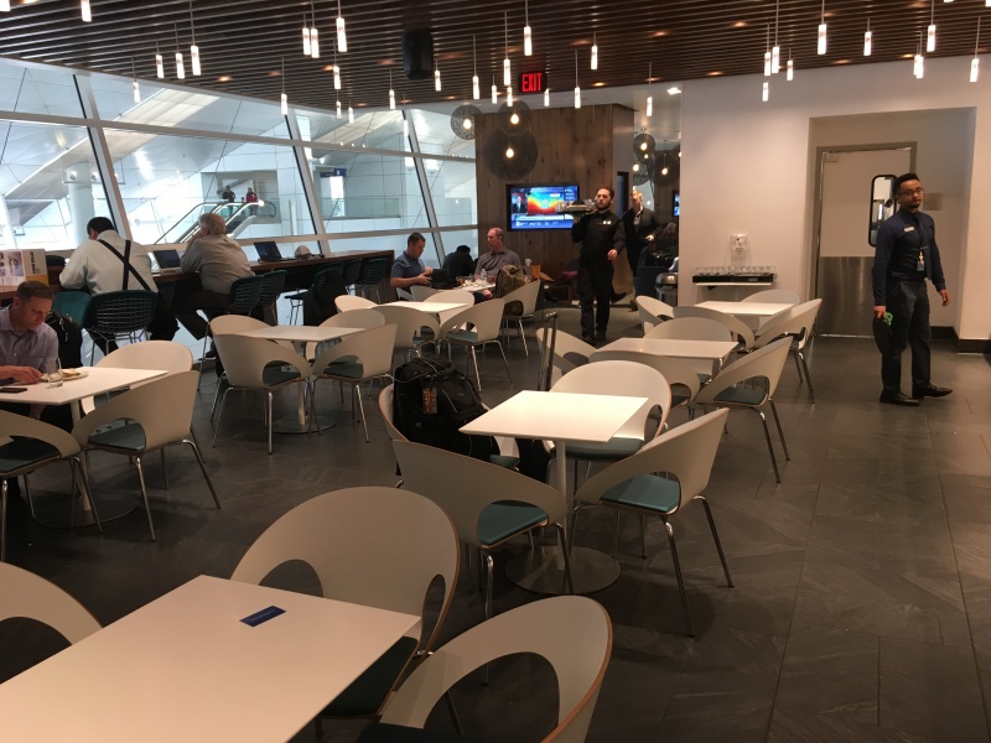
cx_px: 496
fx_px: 830
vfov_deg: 48.2
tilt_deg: -11.3
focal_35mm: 29
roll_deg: +2.0
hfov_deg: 61.7
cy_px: 372
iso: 64
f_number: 2.2
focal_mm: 4.15
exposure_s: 1/30
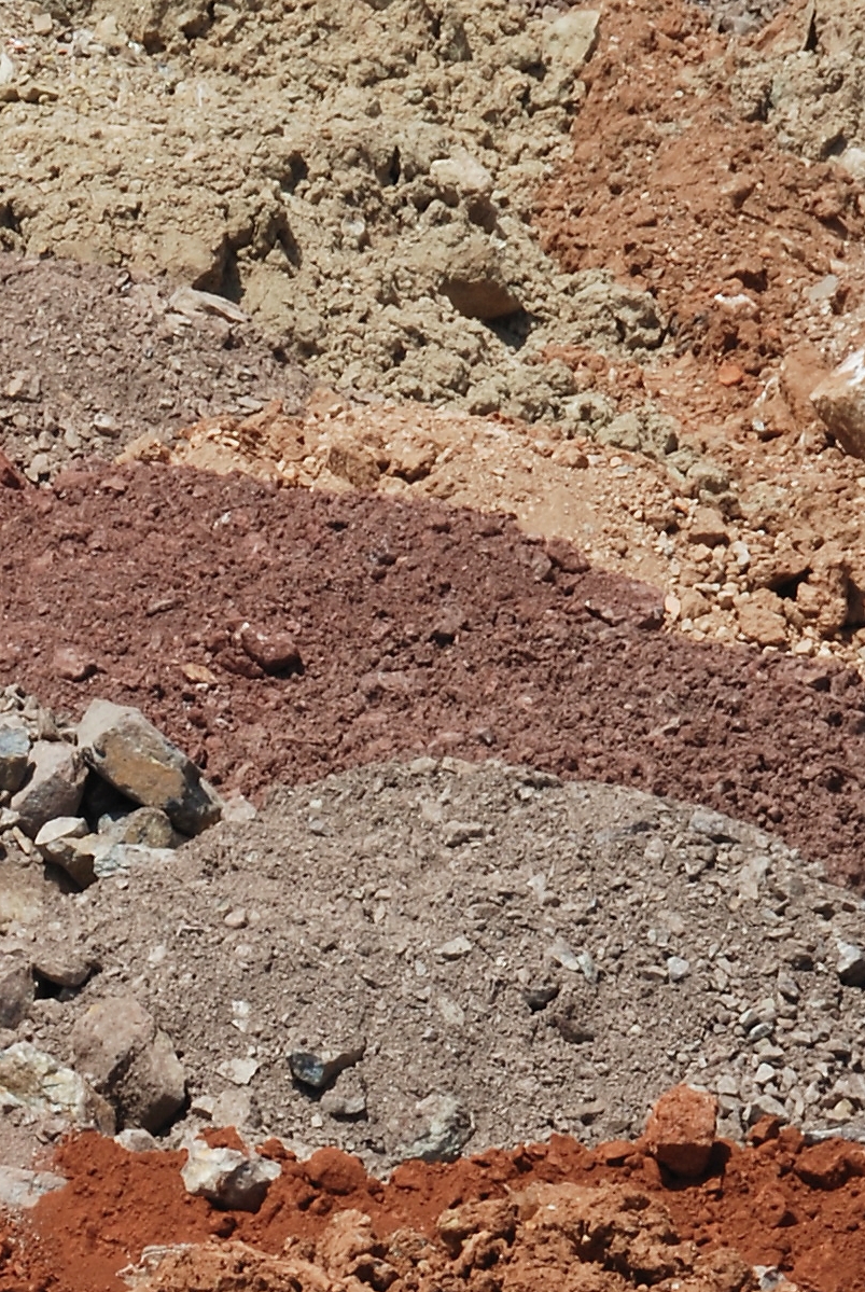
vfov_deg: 4.7
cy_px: 1078
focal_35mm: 436
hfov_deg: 3.2
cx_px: -484
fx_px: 15663
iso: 100
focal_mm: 90
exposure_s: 1/60
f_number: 16
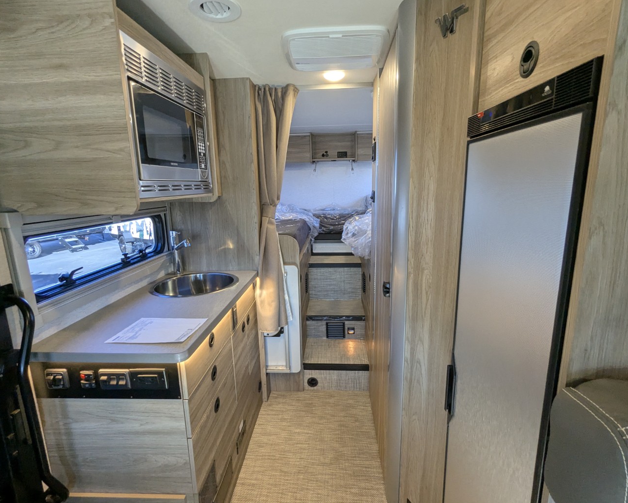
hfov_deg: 89.6
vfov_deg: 77.0
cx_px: 315
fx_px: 316
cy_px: 248
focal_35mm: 17
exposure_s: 1/129
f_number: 2.2
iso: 252
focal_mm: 2.35
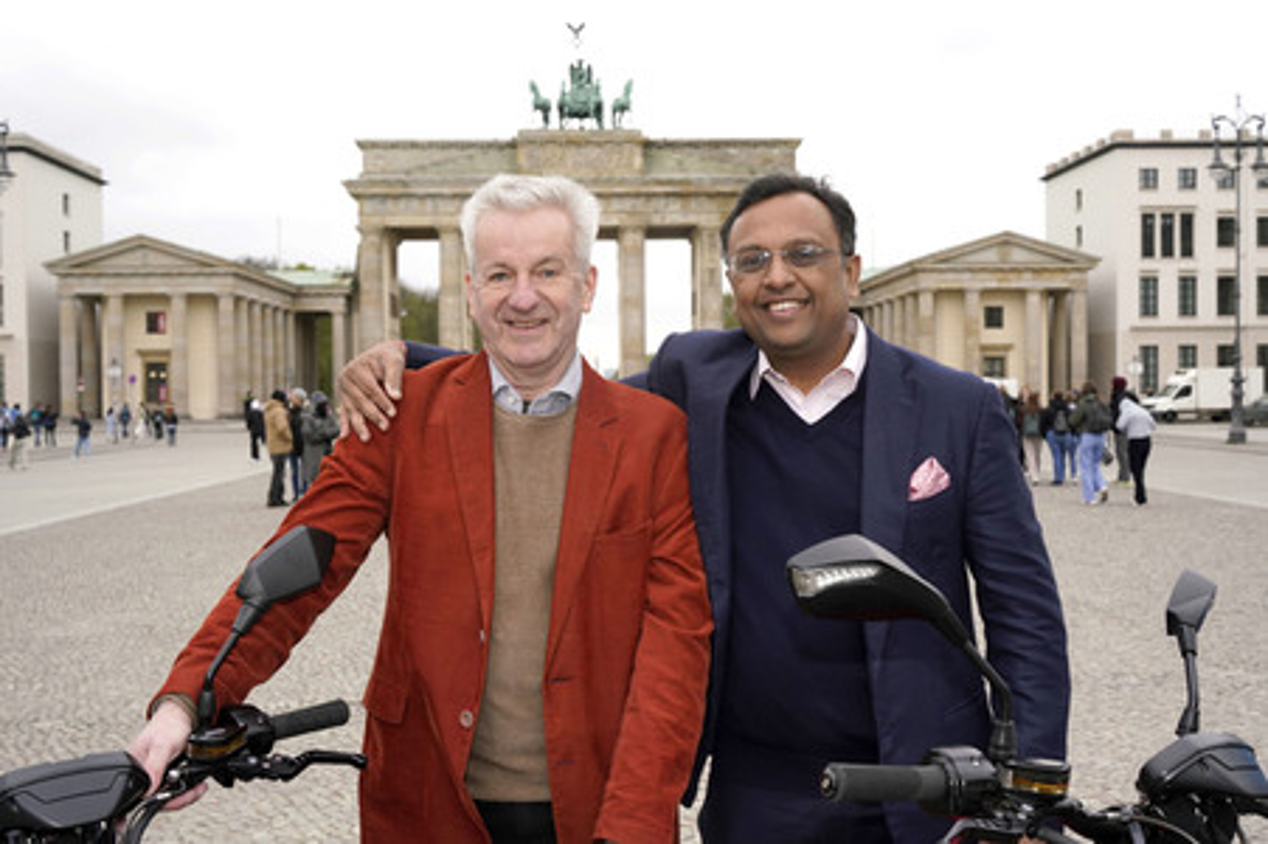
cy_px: 422
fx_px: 1373
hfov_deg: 49.6
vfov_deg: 34.2
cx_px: 634
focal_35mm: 39
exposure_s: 1/250
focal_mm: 39
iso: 500
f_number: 8
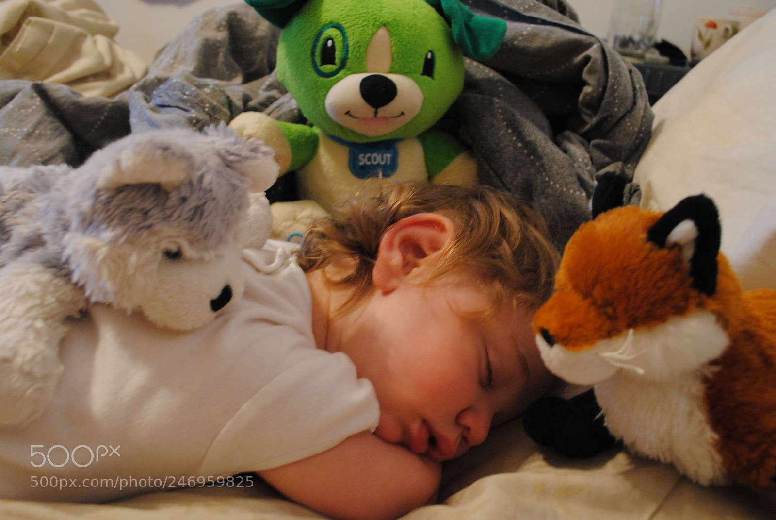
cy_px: 260
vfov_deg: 40.1
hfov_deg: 57.2
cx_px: 388
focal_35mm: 33
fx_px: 712
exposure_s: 1/5
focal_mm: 22
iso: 800
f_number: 5.6
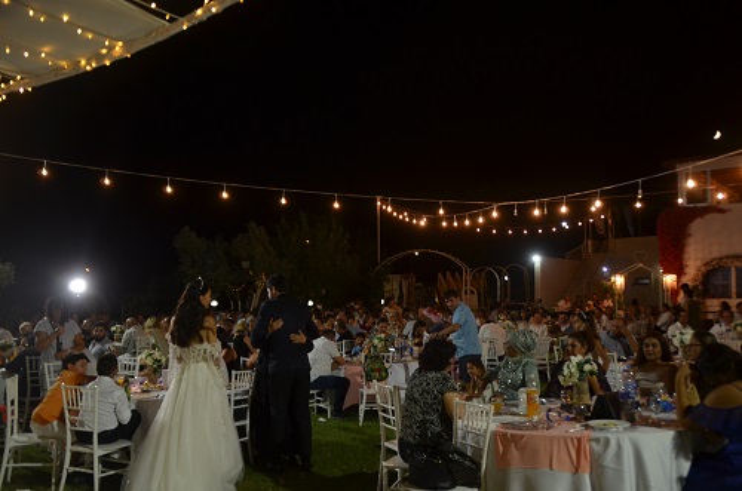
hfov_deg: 57.3
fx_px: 679
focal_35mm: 33
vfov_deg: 39.8
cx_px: 371
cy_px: 246
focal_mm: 22
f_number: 3.5
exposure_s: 1/60
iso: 500
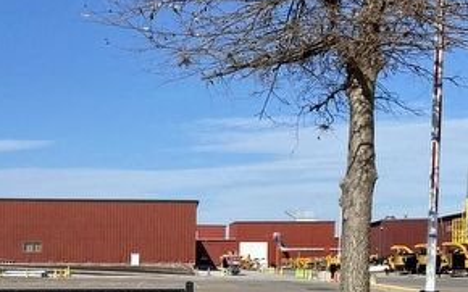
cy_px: 315
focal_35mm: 76
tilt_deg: -1.7
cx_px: -61
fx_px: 969
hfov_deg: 25.0
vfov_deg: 16.7
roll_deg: +0.0
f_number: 1.8
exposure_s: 1/4444
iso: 32
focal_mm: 4.25
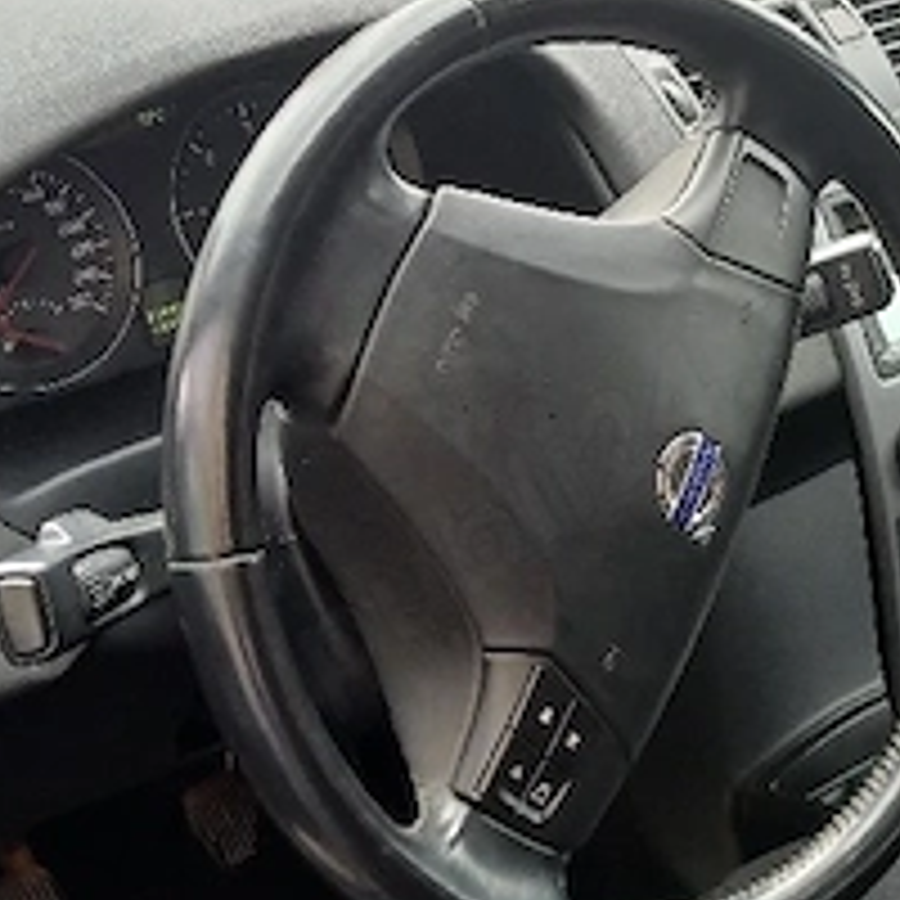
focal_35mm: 69
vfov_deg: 25.0
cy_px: 495
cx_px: 760
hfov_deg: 24.5
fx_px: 2030
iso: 64
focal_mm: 3.98
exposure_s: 1/50.3
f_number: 1.8
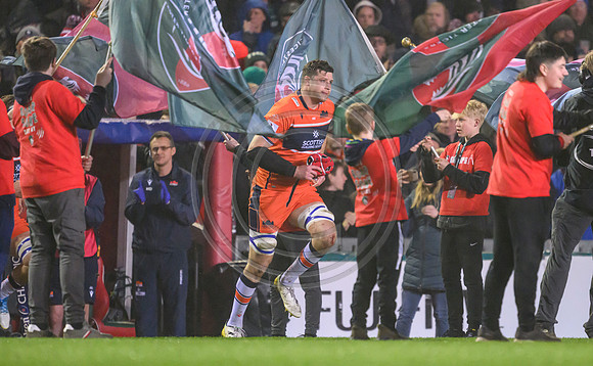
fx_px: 11936
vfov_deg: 1.8
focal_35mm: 741
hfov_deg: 2.8
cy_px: 248
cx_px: 341
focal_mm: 560
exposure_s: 1/800
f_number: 4
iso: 8000
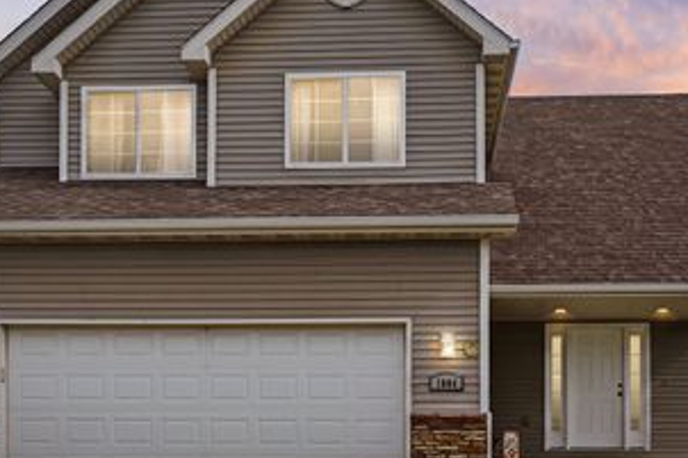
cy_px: 211
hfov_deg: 41.1
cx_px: 374
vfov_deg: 28.0
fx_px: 917
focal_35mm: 48
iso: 400
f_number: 9
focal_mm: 29
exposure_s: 1/800
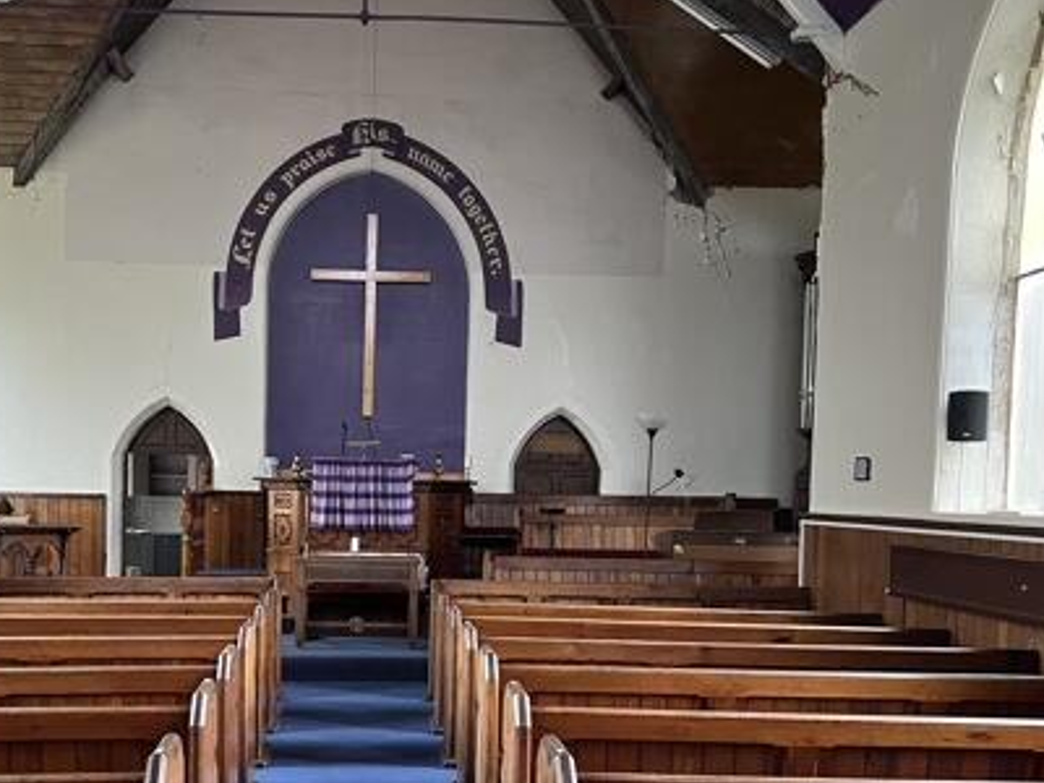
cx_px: 412
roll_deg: -1.0
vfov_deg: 36.4
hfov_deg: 47.6
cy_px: 535
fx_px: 1176
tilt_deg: -3.0
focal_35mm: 39
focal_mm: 5.7
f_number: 1.5
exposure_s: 1/44
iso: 500
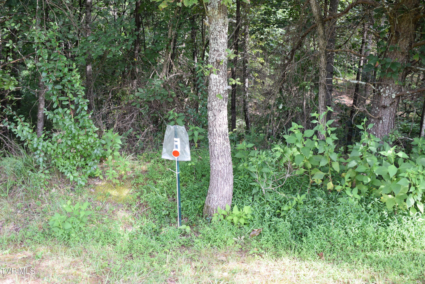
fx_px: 514
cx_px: 212
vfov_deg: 30.8
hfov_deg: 45.0
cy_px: 142
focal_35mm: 44
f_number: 5.6
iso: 400
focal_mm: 29
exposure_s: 1/125
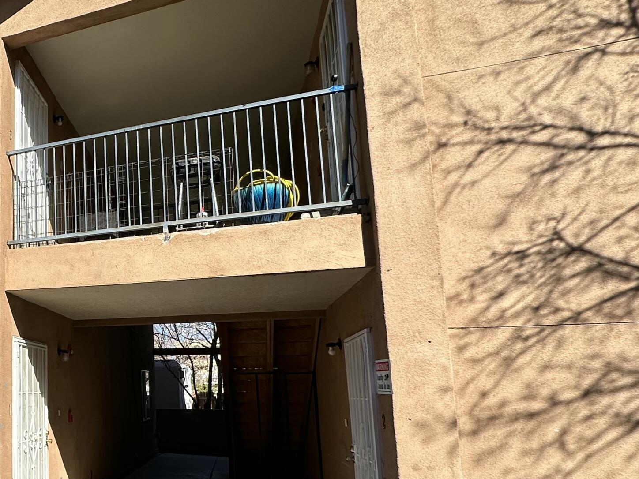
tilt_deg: +9.5
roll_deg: -1.1
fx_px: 535
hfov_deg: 49.0
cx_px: -16
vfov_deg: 47.5
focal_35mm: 29
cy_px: 318
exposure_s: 1/1553
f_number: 2.2
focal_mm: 2.22
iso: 50
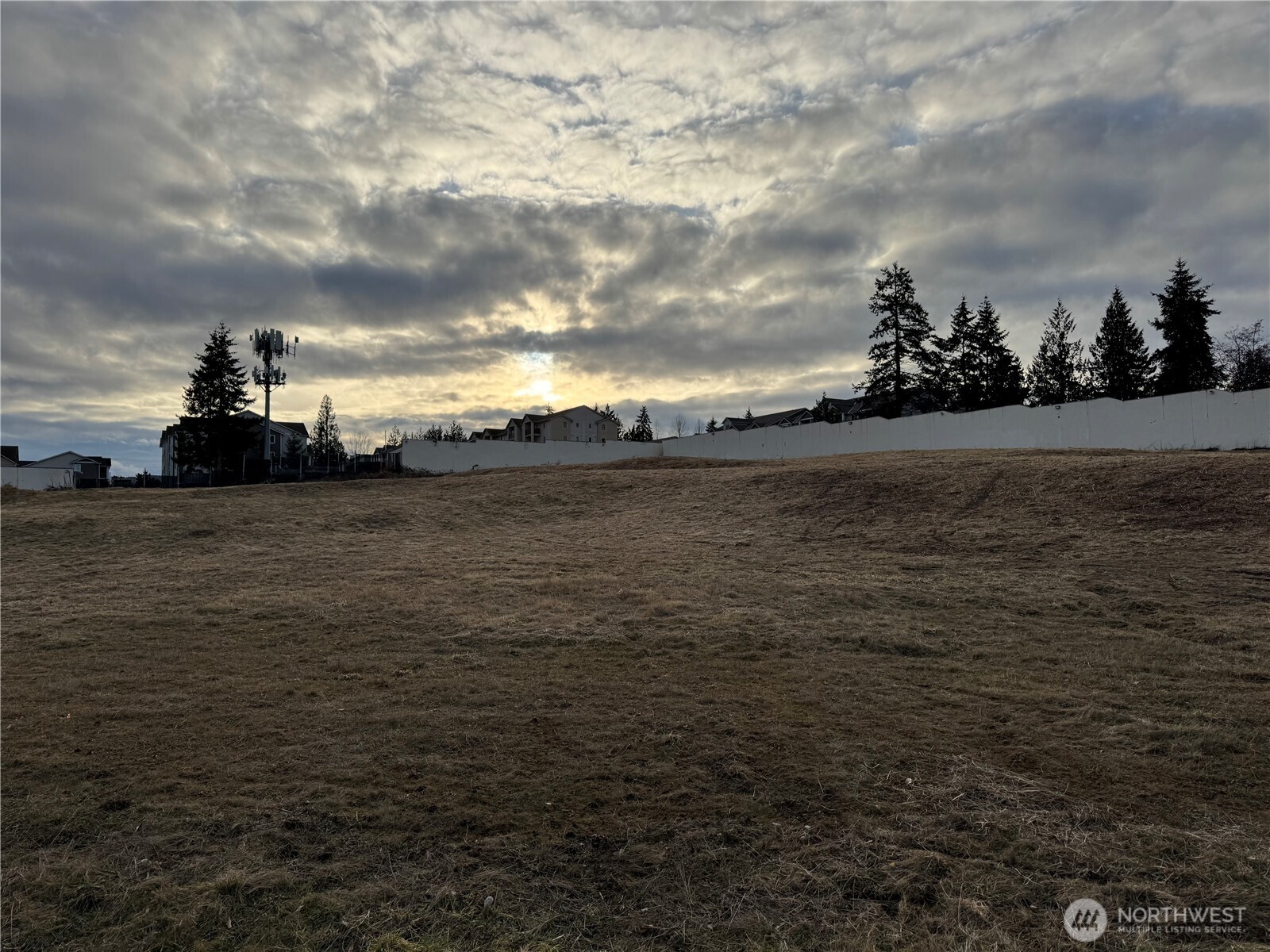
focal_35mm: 24
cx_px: 635
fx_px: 881
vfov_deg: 56.8
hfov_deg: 71.6
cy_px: 476
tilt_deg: +3.8
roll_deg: +1.7
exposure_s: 1/7937
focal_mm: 6.76
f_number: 1.78
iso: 80
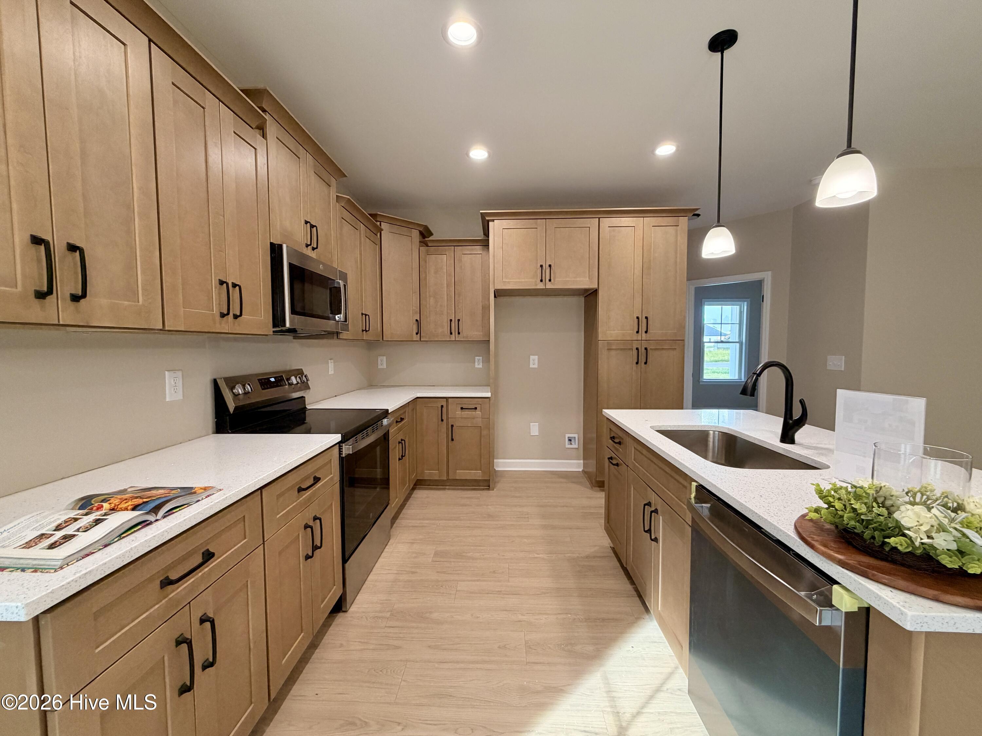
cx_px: 491
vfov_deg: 85.7
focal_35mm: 14
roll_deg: -0.4
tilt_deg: -3.4
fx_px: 397
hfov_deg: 102.1
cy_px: 368
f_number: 2.2
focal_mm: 2.22
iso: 160
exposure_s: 1/60
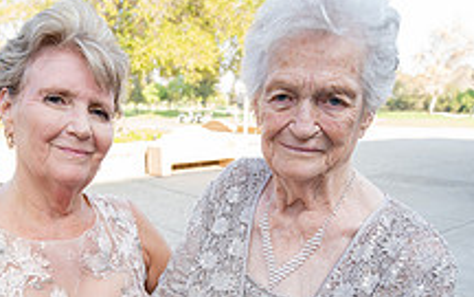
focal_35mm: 34
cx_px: 162
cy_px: 266
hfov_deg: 55.6
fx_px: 439
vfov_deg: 35.2
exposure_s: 1/80
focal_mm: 16
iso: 160
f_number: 4.5
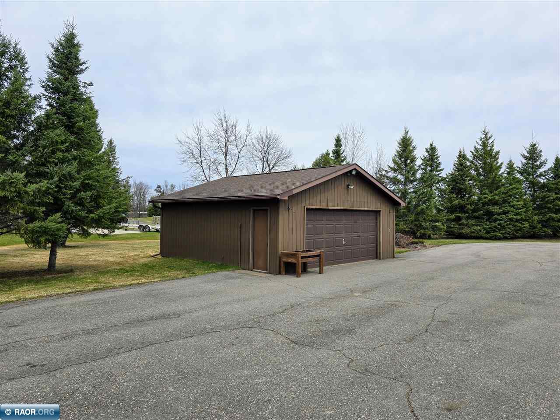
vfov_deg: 58.9
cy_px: 210
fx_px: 372
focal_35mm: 23
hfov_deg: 73.9
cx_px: 280
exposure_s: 1/572
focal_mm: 6.3
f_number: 1.7
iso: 12
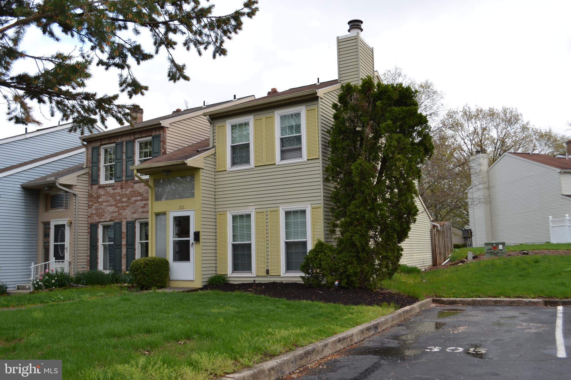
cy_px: 190
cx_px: 286
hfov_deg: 61.9
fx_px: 476
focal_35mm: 30
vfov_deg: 43.6
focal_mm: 20
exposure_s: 1/200
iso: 100
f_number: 5
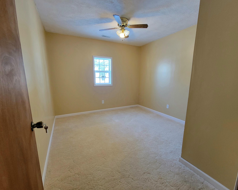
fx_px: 99
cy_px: 97
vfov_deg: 88.0
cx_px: 118
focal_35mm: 14
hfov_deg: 100.7
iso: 400
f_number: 2.2
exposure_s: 1/60.2
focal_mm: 2.2
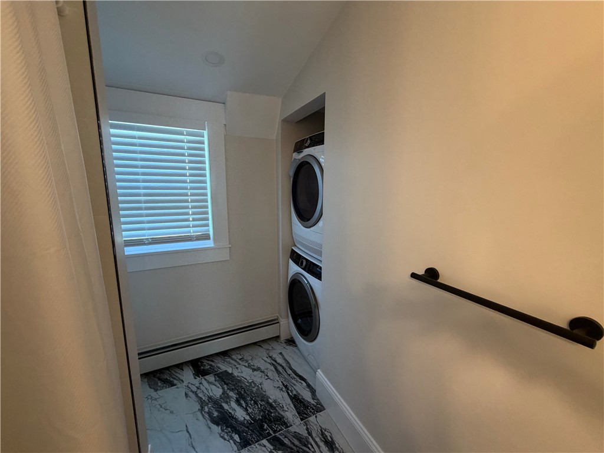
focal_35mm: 14
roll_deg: +1.0
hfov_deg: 102.1
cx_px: 302
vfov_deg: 85.7
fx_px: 244
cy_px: 226
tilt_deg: -9.4
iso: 200
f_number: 2.2
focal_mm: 2.22
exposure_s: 1/60
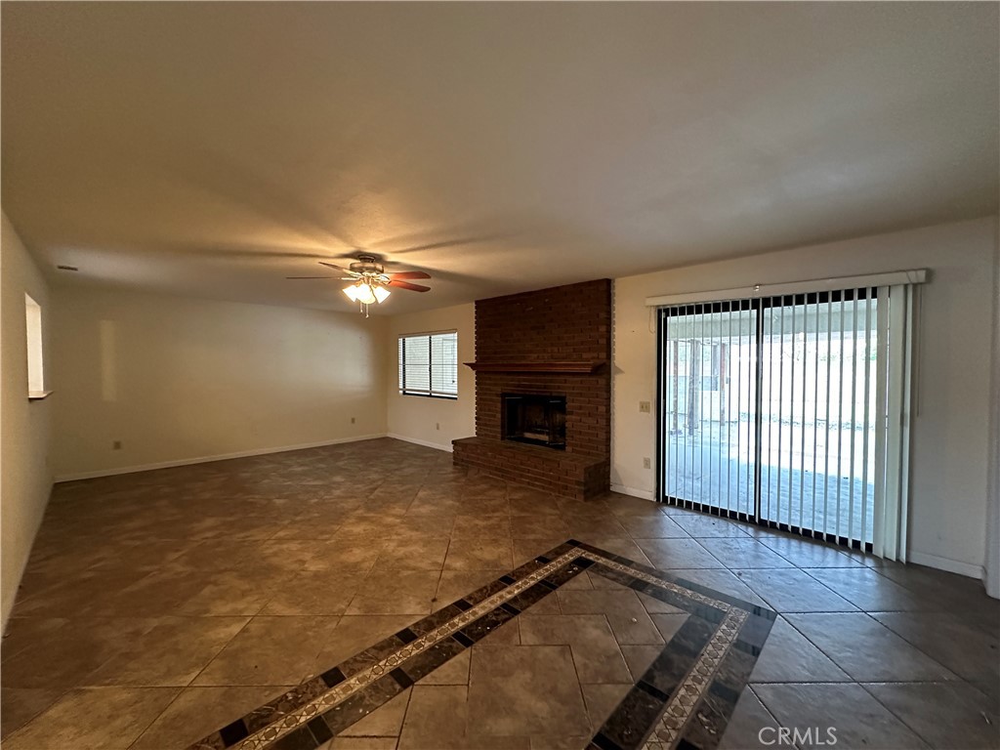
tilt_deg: +0.4
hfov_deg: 102.1
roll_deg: +0.4
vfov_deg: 85.7
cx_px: 500
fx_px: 404
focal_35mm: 14
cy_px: 375
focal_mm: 2.22
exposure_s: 1/60
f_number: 2.2
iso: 640
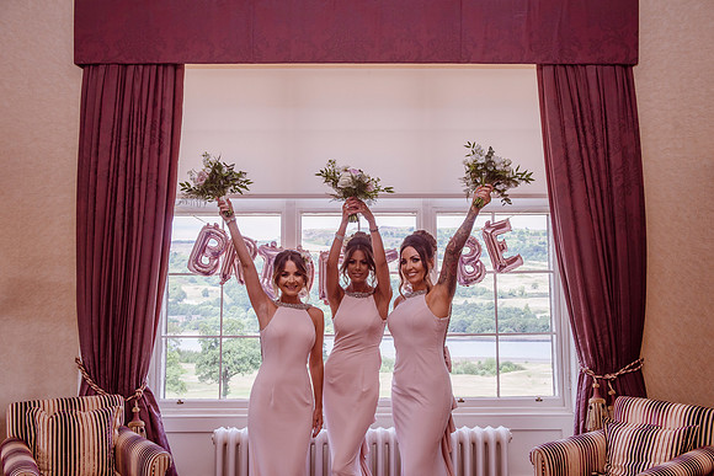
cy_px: 238
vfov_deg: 40.9
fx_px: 640
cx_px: 359
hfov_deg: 58.3
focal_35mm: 32
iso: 320
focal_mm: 32
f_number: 5.6
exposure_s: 1/250
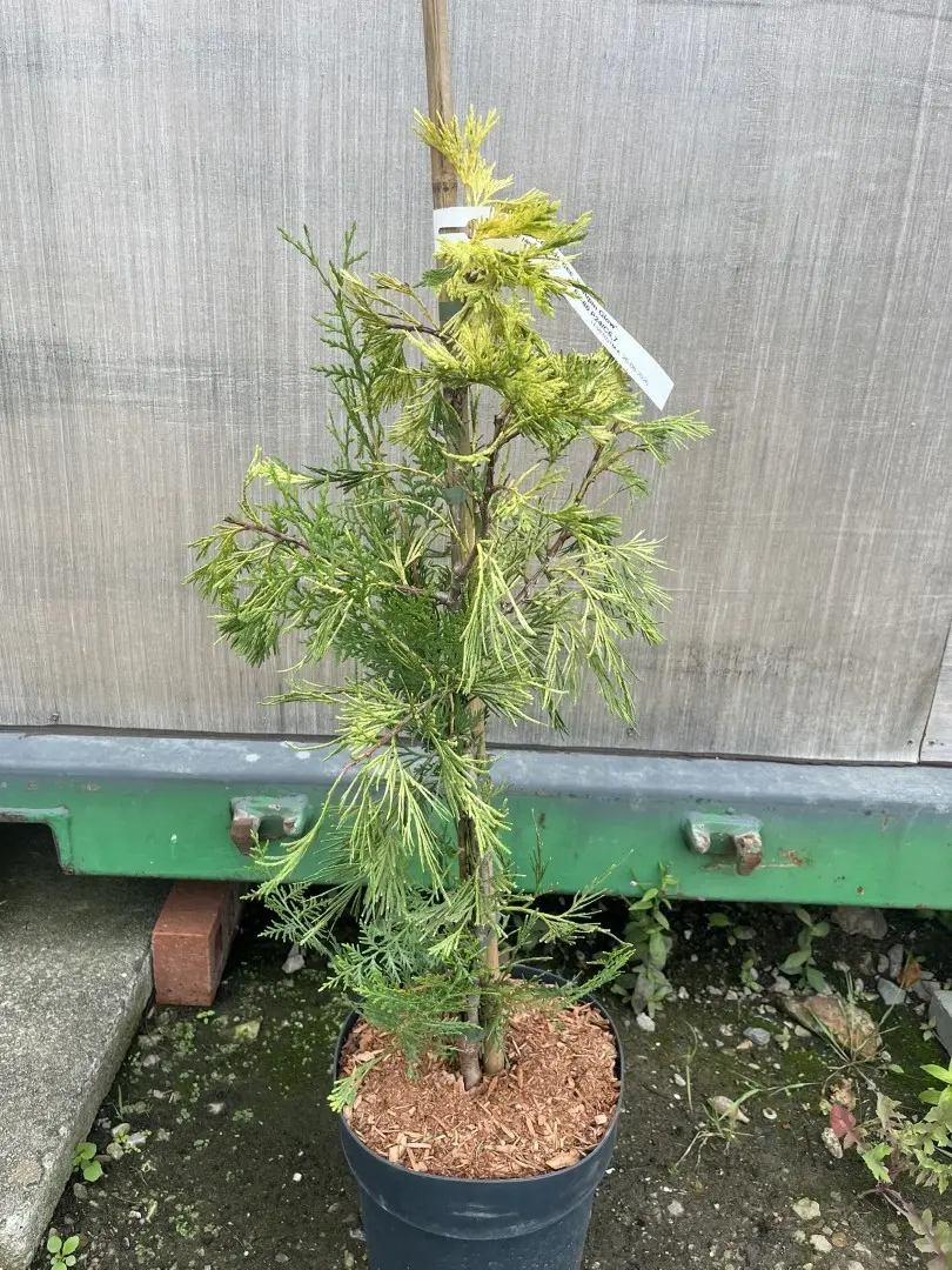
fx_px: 953
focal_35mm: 26
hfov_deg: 53.1
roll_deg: -3.8
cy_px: 635
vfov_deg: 67.3
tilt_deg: -19.8
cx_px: 476
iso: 50
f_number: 1.6
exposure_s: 1/437
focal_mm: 5.1
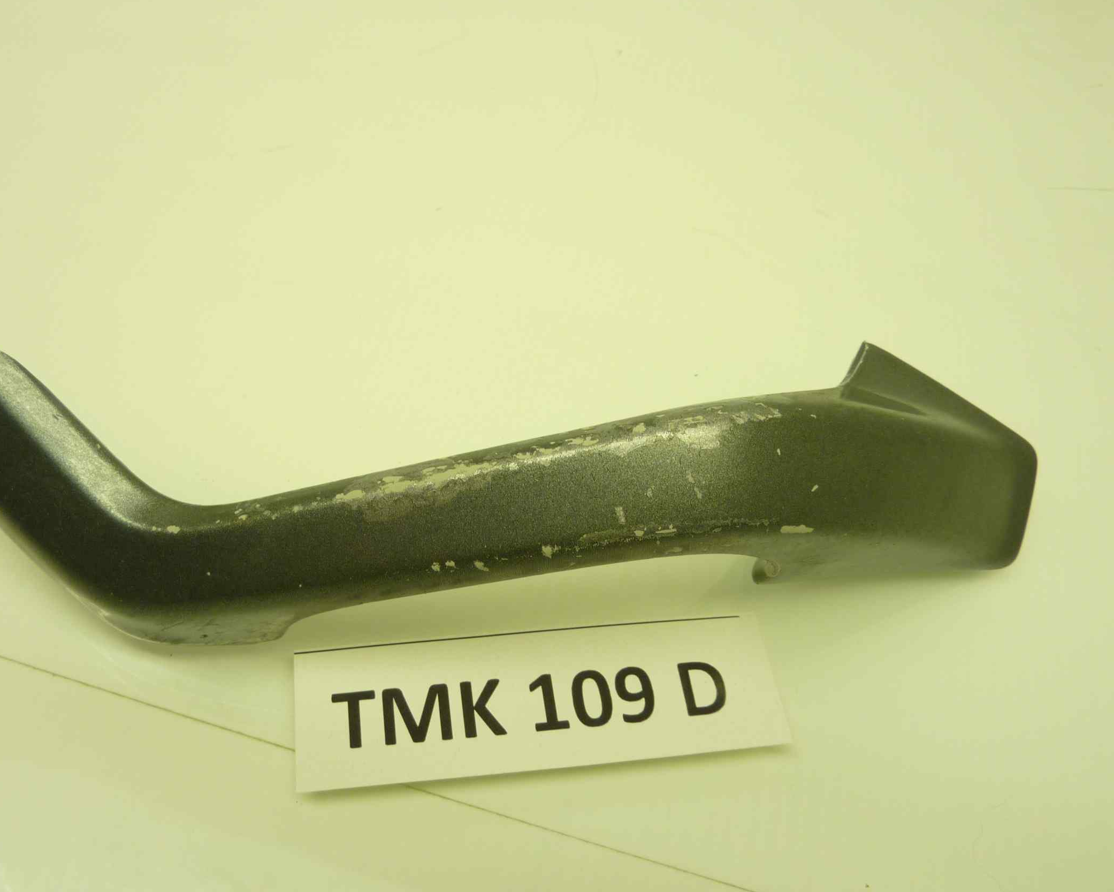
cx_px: 482
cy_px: 439
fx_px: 989
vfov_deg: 48.5
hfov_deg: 58.6
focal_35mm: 30
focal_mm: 4.1
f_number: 3.3
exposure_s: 1/30
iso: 80
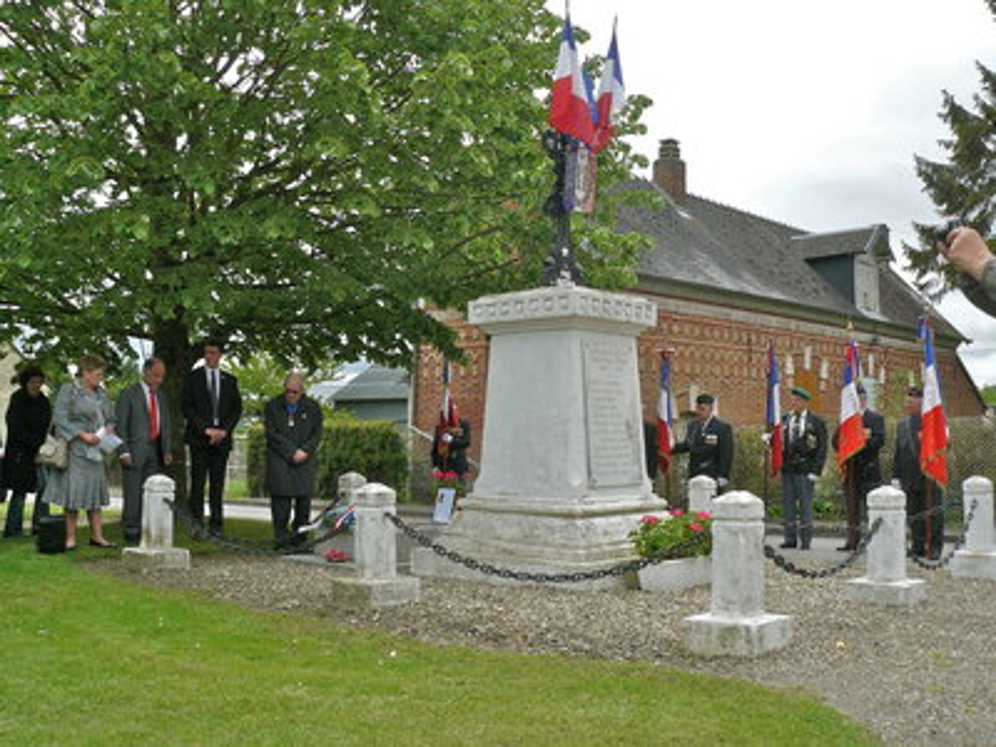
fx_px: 1036
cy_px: 374
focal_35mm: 36
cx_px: 498
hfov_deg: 51.4
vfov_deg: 39.7
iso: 100
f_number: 5.6
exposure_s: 1/200
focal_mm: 6
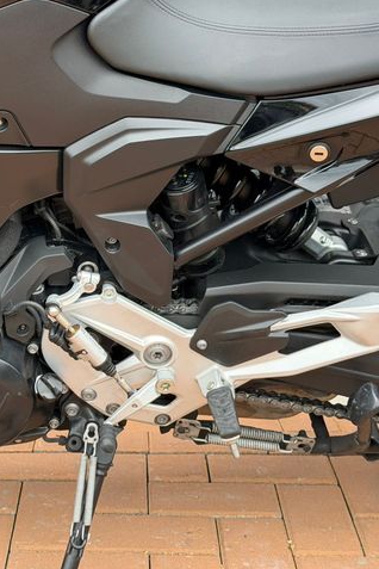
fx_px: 1058
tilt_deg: -14.5
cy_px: 284
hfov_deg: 20.1
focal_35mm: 67
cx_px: 74
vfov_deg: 30.1
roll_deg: +0.7
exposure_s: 1/578
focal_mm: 6.76
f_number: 1.78
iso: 100
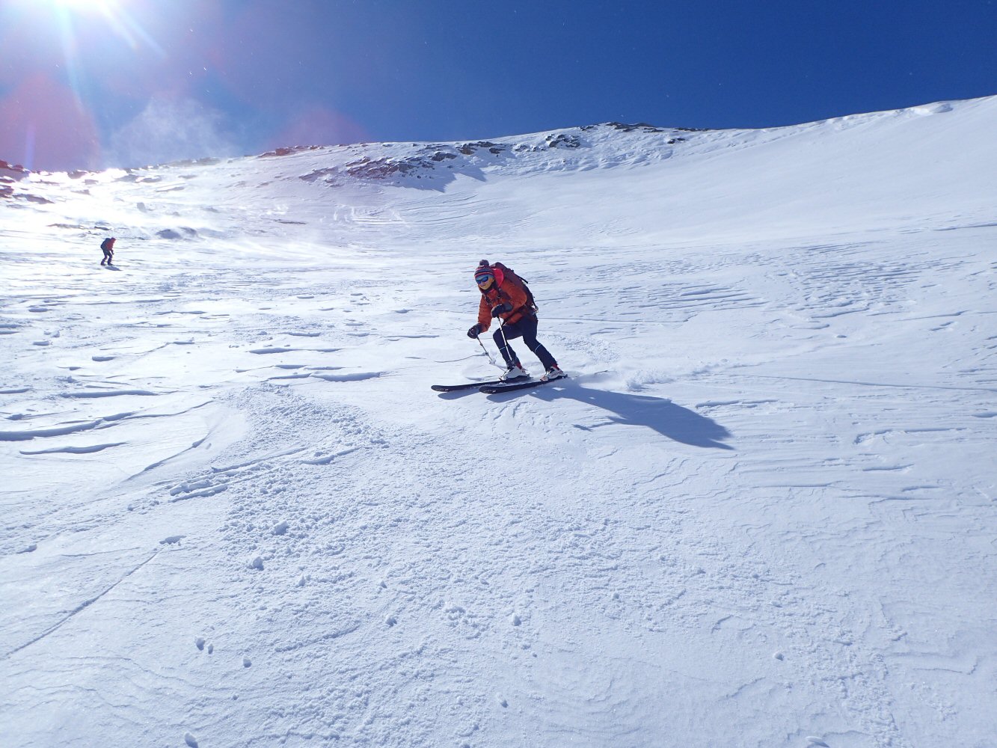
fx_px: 720
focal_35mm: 25
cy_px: 374
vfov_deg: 54.9
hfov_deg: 69.4
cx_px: 498
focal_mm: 4.5
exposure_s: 1/500
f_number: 8
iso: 100
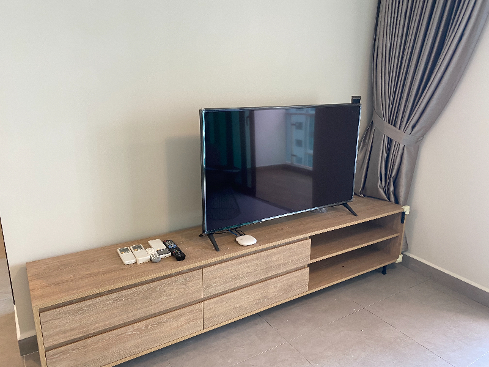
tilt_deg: -16.2
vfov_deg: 53.1
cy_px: 184
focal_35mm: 26
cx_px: 244
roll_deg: -0.1
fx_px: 367
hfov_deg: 67.3
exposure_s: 1/50
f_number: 1.8
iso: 80
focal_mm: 4.25
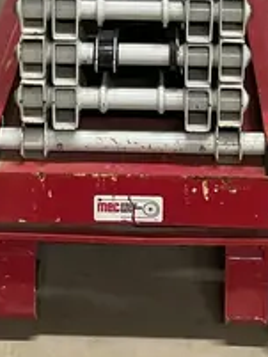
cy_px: -207
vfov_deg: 18.0
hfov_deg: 15.6
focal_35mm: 95
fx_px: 980
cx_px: 138
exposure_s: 1/60
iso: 500
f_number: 1.6
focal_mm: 4.2
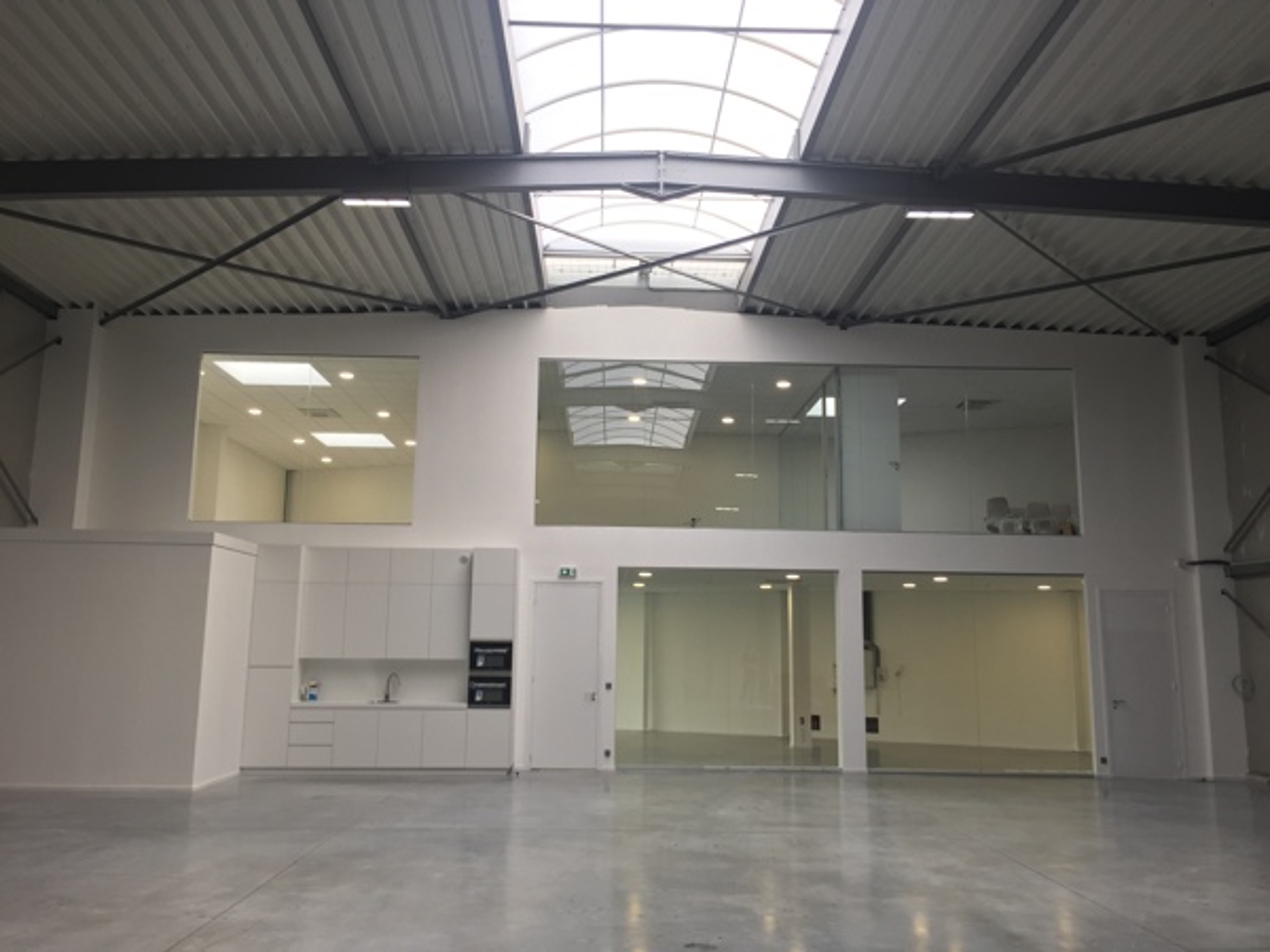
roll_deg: -1.0
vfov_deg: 48.2
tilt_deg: +7.5
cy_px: 476
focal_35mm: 29
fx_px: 1064
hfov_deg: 61.7
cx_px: 635
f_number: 2.2
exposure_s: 1/50
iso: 32
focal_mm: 4.15
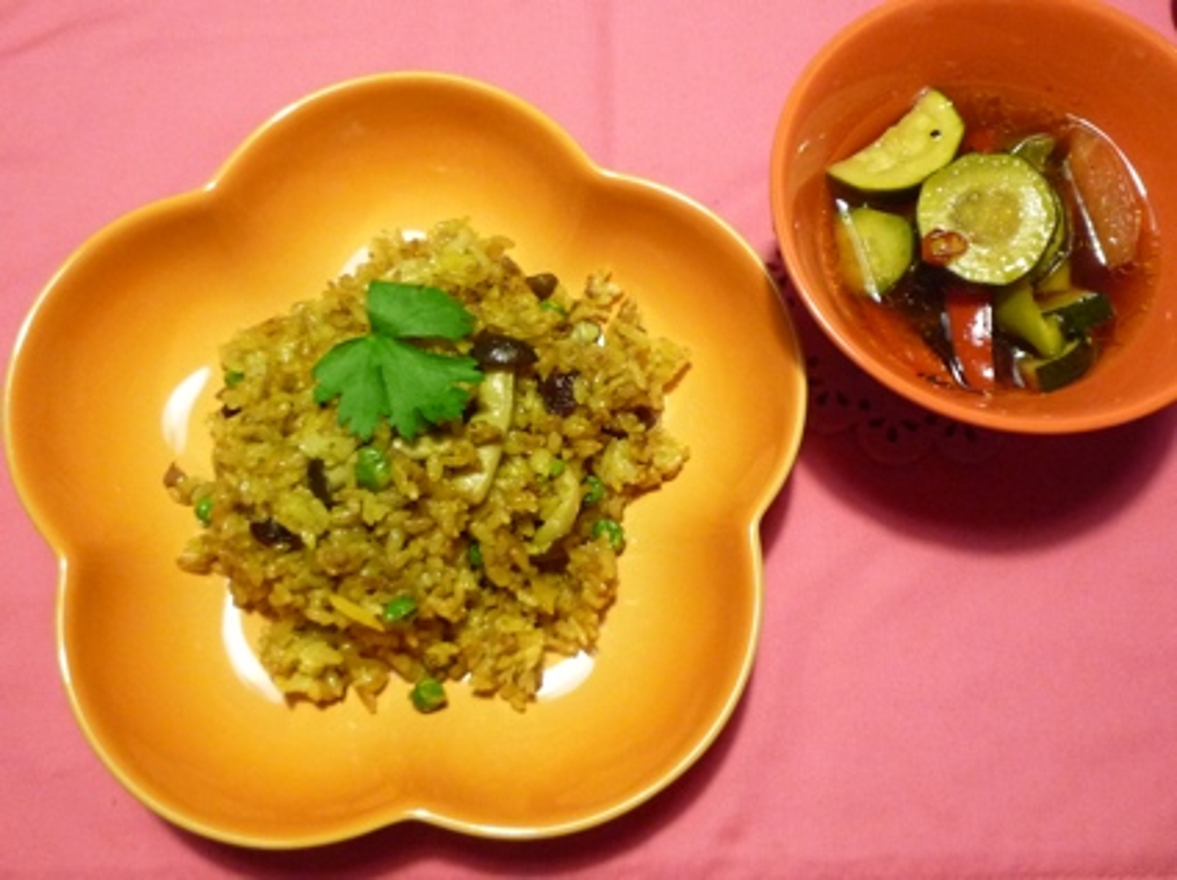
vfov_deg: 41.7
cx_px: 588
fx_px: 1155
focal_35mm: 34
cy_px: 440
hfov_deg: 54.0
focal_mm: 4.4
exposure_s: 1/8
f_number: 2.8
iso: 400
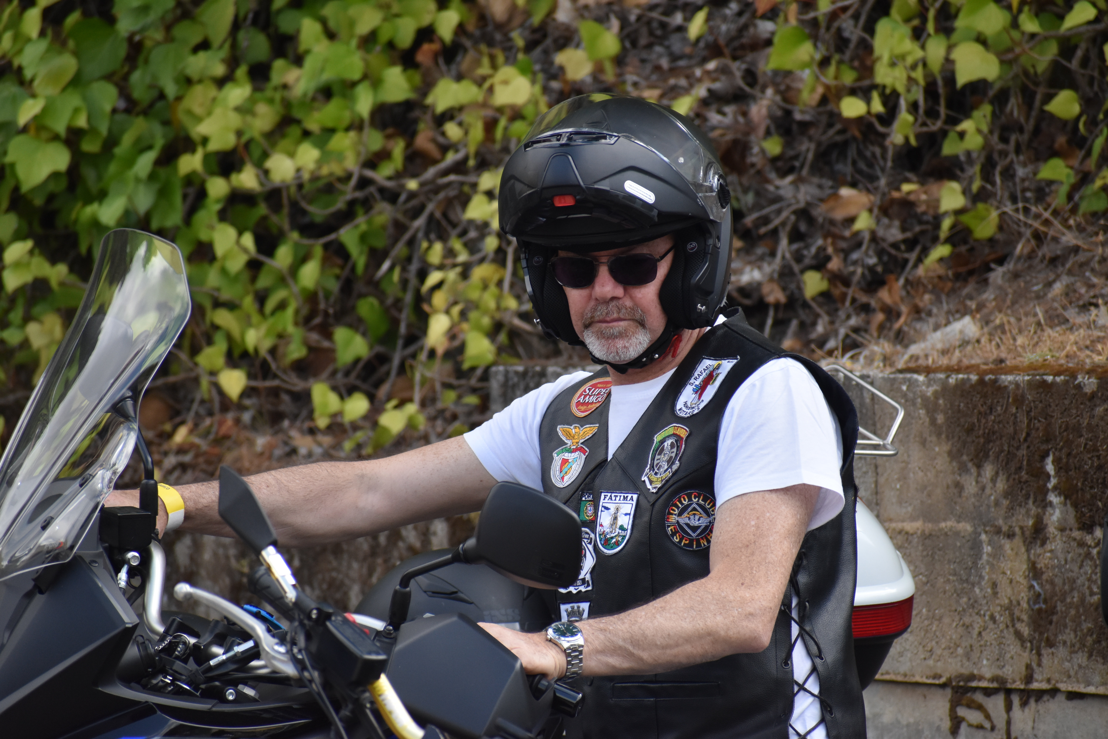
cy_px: 370
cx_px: 554
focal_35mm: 420
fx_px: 12926
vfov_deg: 3.3
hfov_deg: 4.9
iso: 800
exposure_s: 1/1000
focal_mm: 280
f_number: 6.3
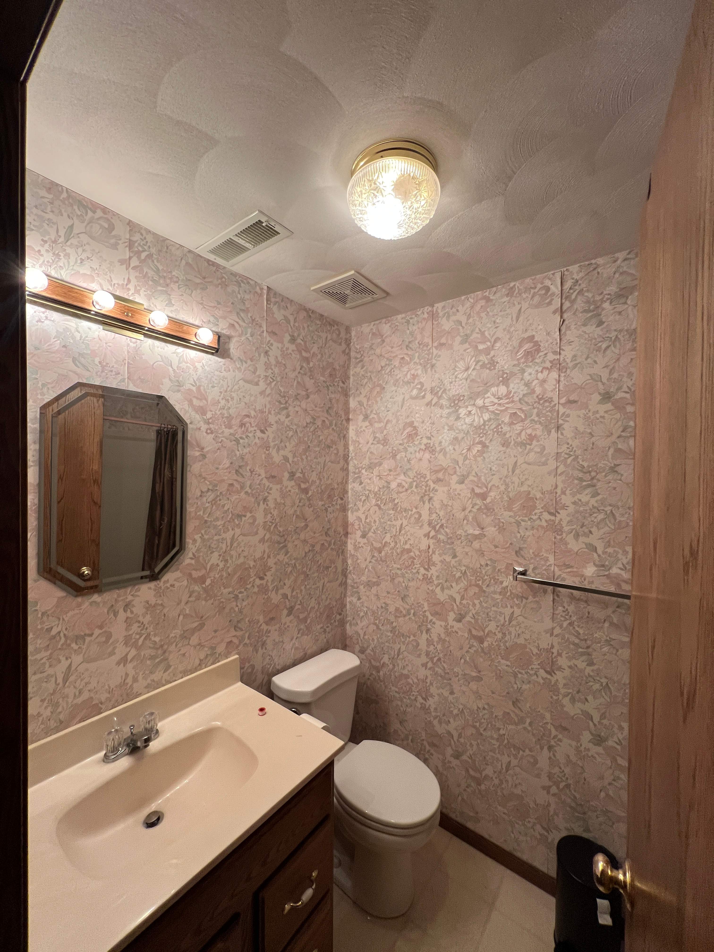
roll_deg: -0.6
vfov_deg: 106.2
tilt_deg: +1.3
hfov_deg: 89.9
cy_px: 476
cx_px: 357
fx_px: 358
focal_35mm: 13
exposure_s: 1/120
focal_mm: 1.57
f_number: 1.8
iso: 160
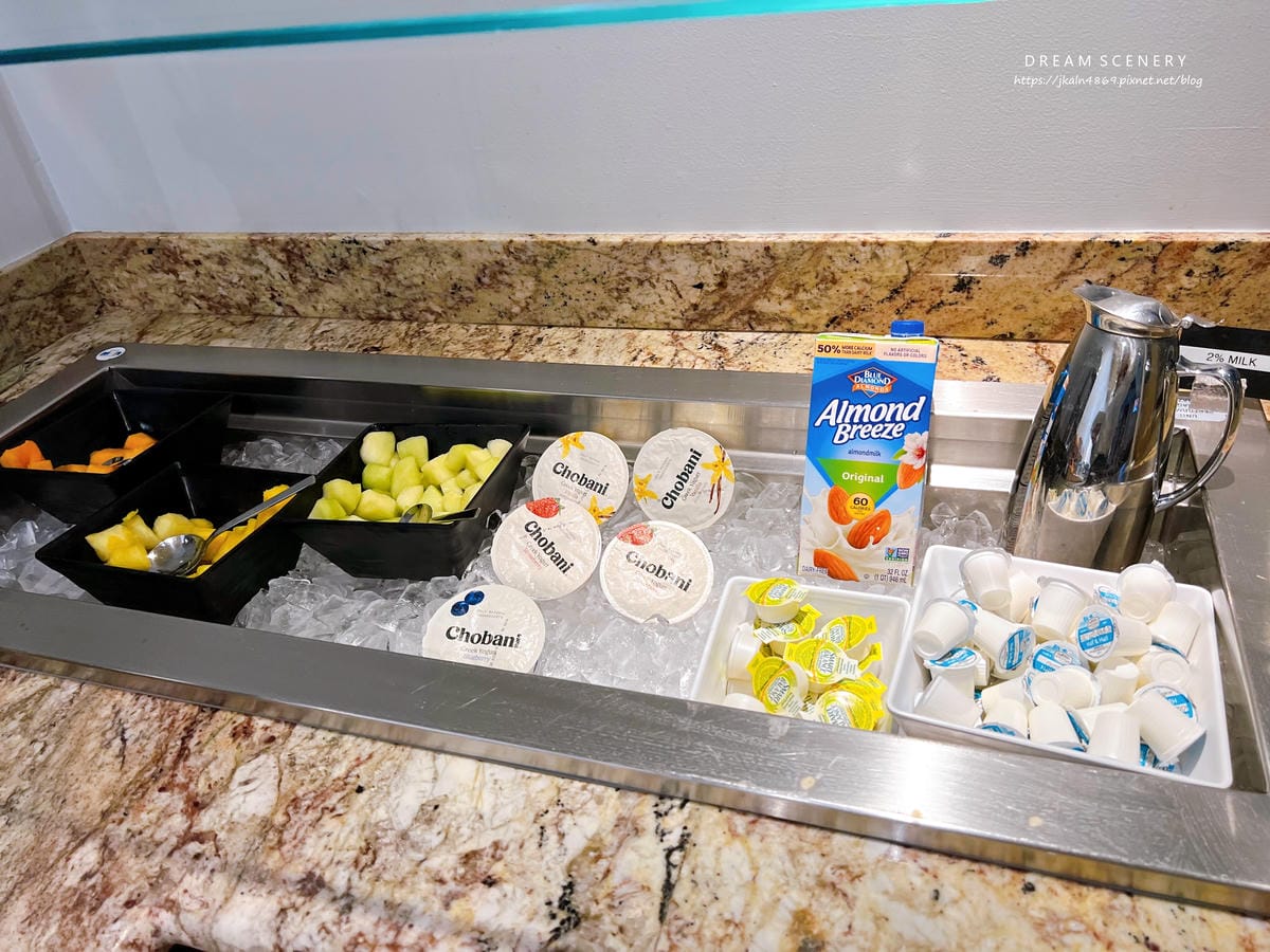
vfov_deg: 53.1
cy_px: 476
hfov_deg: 67.3
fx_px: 954
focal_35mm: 26
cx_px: 635
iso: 100
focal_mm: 5.7
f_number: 1.5
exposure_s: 1/120
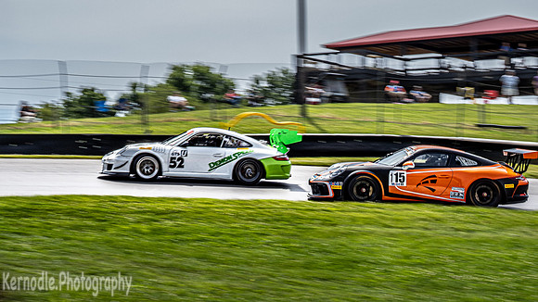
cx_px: 255
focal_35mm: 80
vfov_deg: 15.0
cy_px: 90
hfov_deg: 26.5
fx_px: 1143
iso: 100
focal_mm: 35
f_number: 13
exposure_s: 1/100
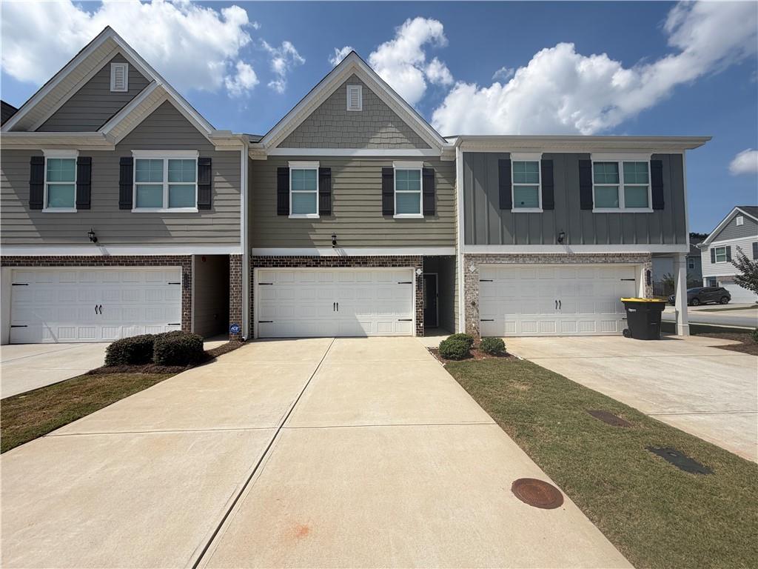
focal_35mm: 14
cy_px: 284
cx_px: 379
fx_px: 307
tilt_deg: +1.5
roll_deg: +0.5
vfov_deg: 85.7
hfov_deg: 102.1
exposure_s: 1/1368
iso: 20
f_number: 2.2
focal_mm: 2.22
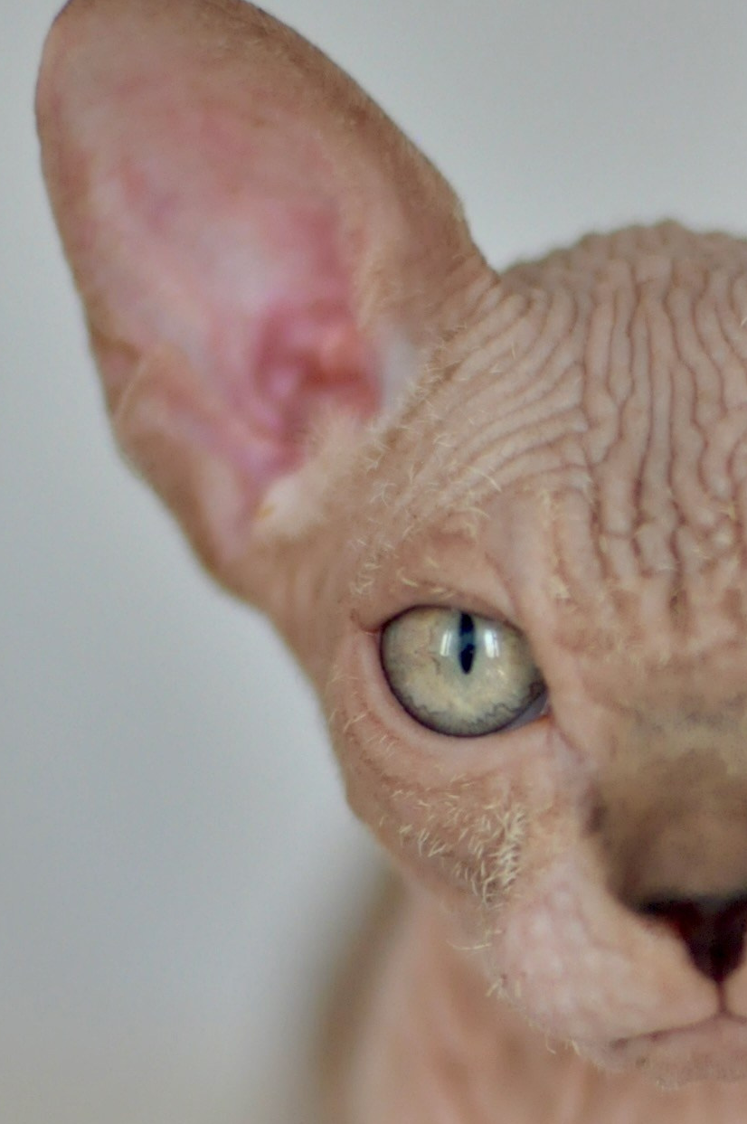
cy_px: 903
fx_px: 6051
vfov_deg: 10.6
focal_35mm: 194
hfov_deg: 7.0
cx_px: 739
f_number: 1.4
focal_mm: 50
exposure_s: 1/2000
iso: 800
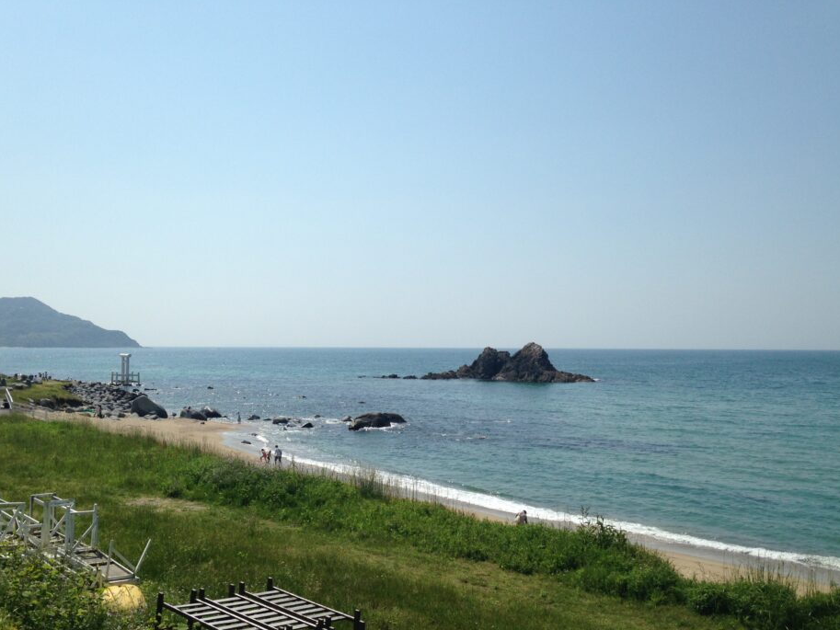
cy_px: 350
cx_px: 381
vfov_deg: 38.6
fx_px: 898
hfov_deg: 50.1
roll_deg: -1.3
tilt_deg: +0.6
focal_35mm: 37
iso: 50
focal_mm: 4.12
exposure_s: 1/3195
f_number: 2.4
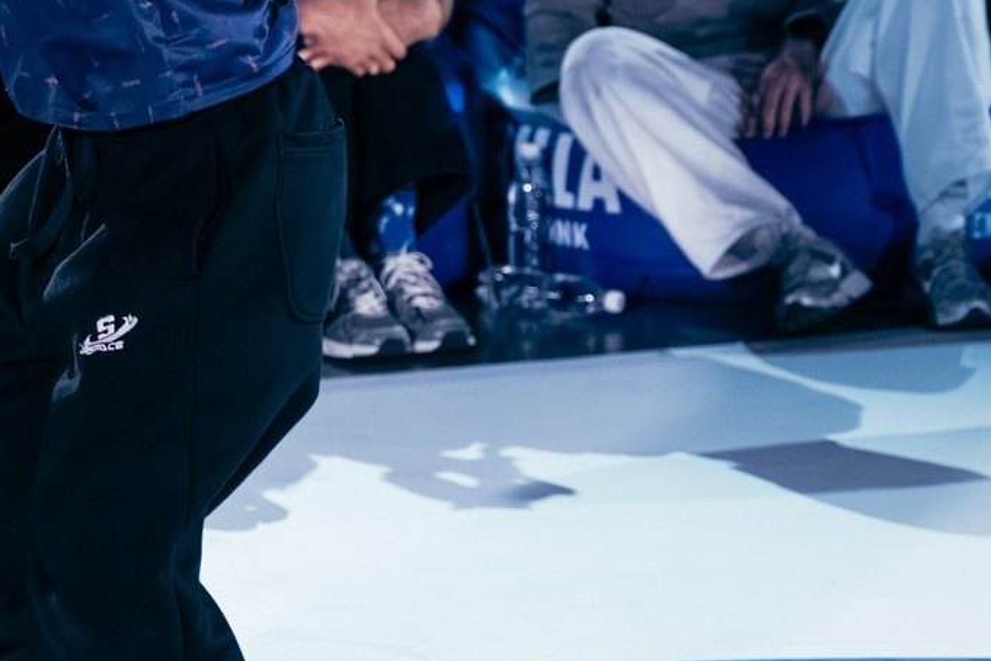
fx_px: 5973
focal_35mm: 217
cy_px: 210
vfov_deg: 6.3
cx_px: -66
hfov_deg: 9.4
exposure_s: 1/800
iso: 3200
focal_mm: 48
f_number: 2.8
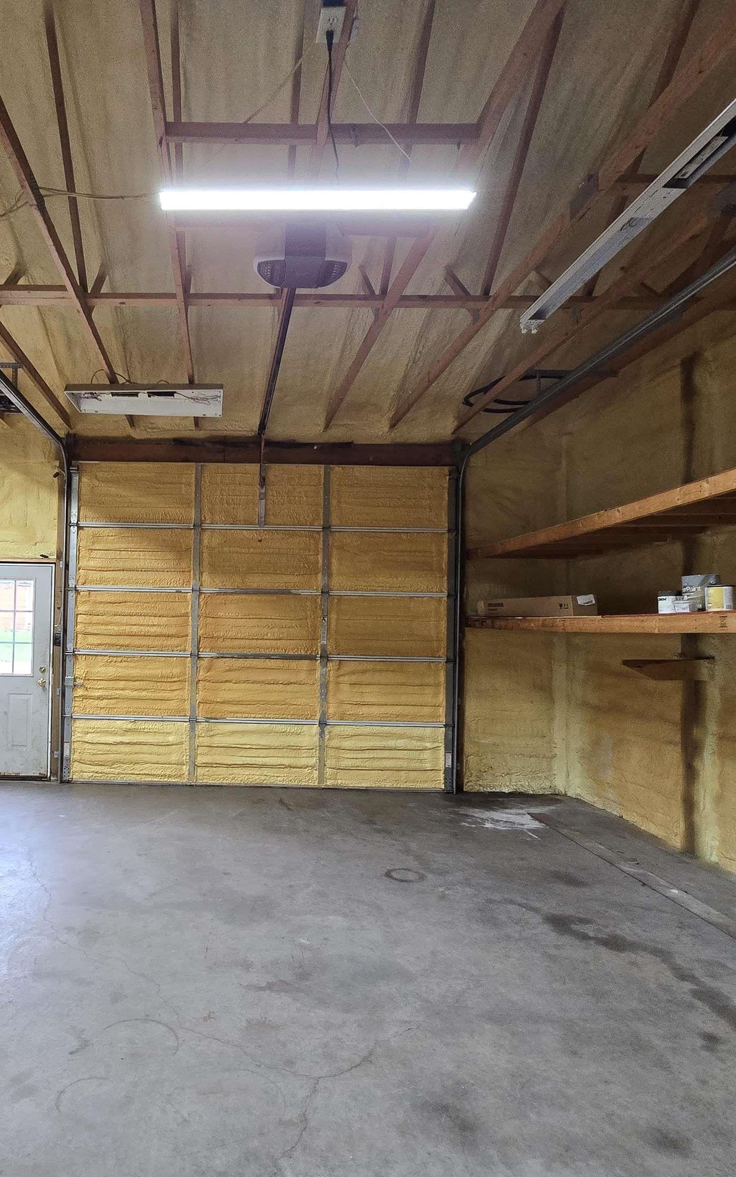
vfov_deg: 88.0
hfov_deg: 59.6
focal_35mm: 19
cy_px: 599
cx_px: 202
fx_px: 610
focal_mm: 2.2
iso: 400
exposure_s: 1/60
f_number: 2.2
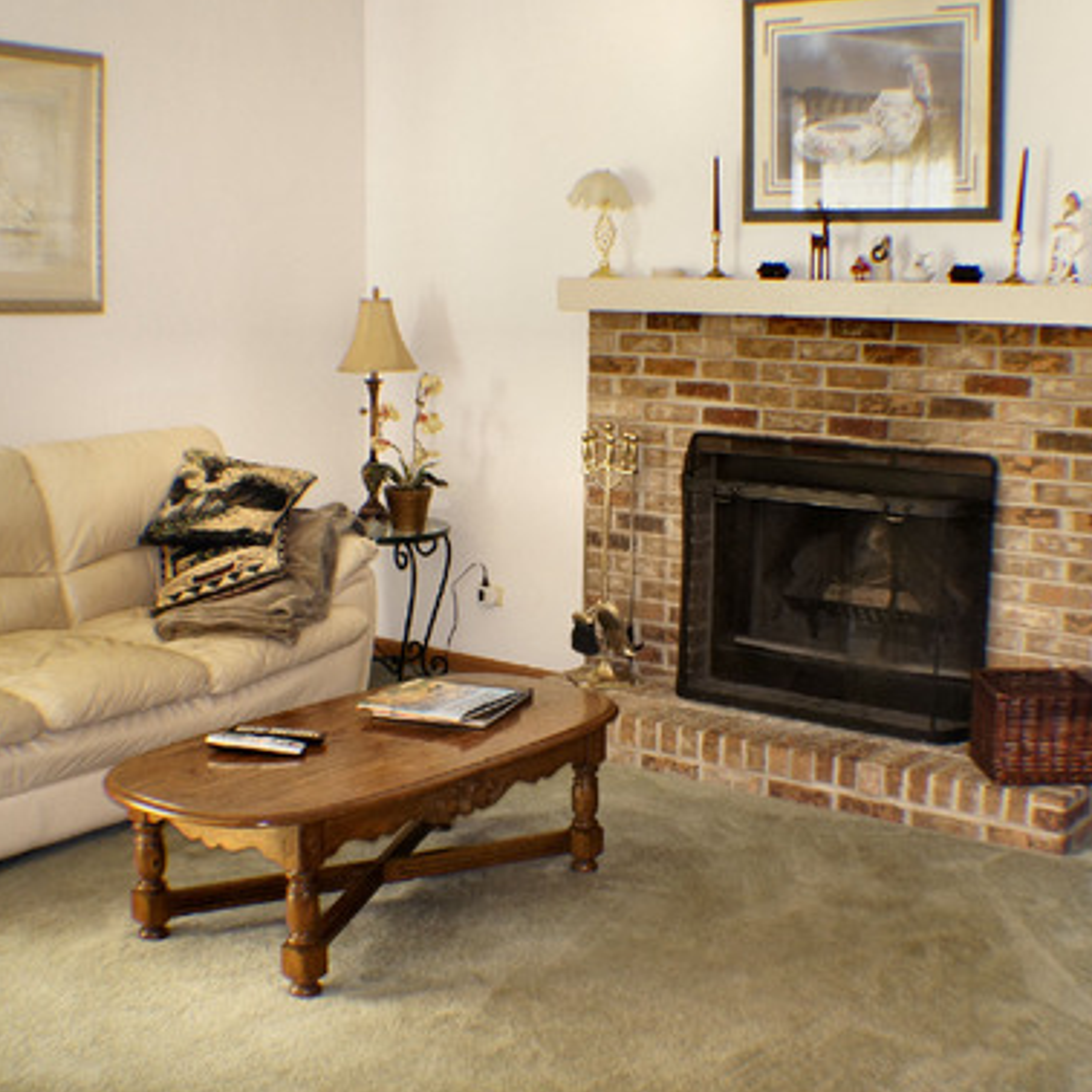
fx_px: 1999
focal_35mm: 56
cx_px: 563
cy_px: 562
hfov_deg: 30.6
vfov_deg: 30.6
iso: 800
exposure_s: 1/60
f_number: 4
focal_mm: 26
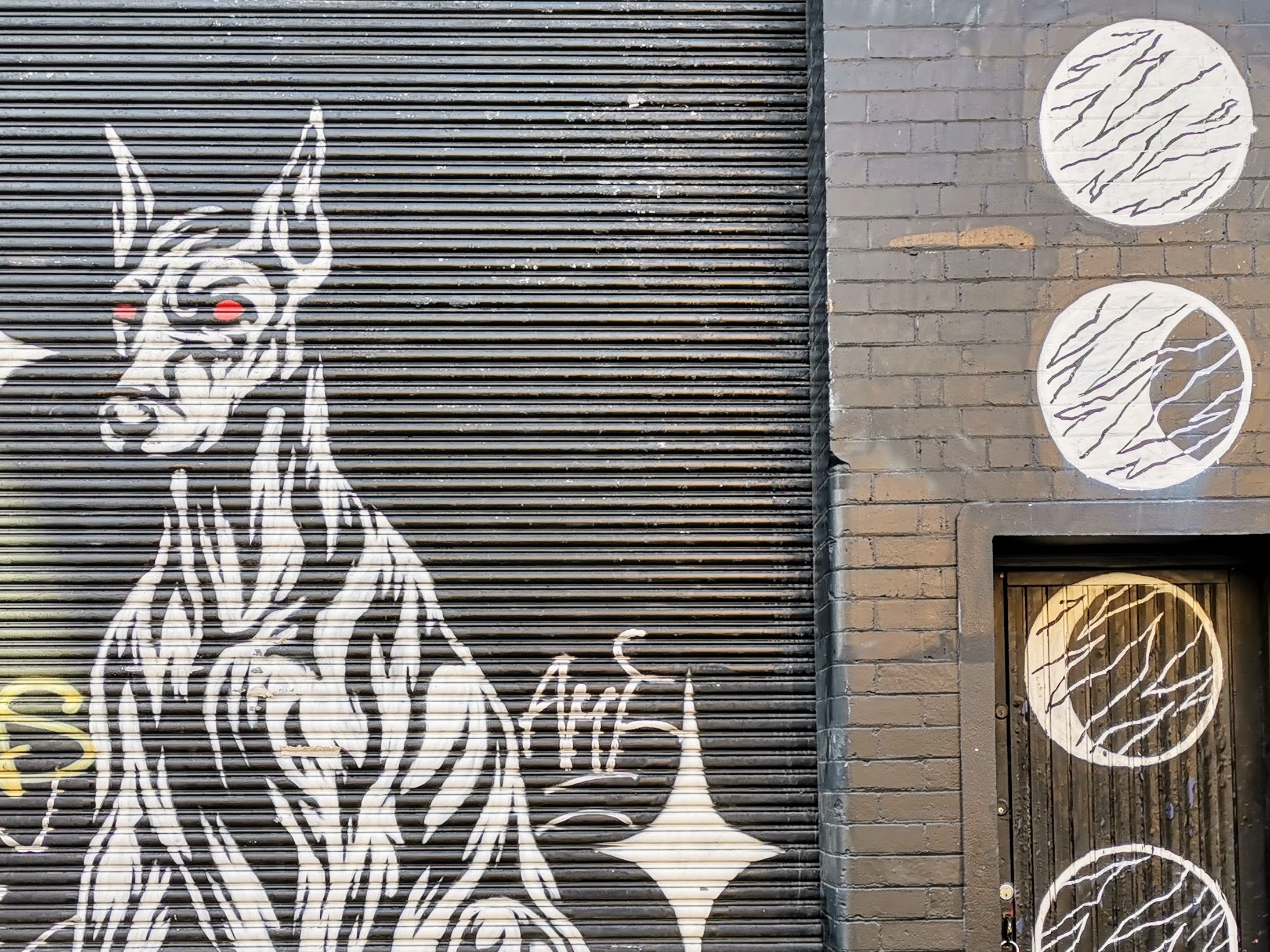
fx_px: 1651
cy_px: 703
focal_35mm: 45
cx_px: 609
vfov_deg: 31.7
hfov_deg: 42.1
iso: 50
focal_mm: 5.58
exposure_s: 1/134
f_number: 1.8
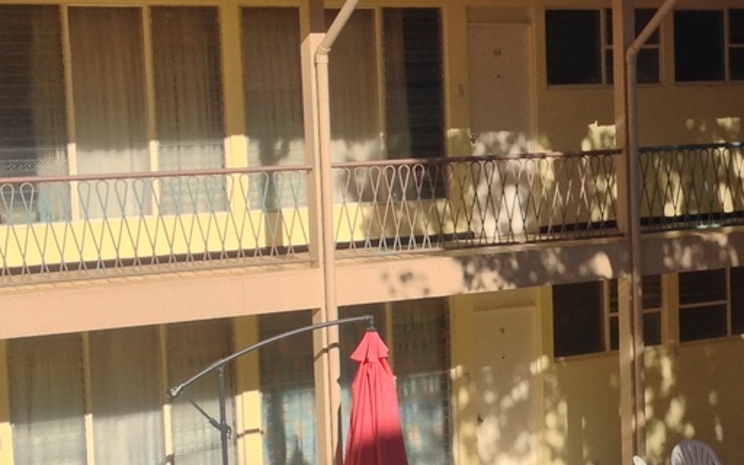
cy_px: 349
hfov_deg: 17.7
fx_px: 2352
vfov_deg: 11.3
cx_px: 658
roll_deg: +1.6
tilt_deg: -9.9
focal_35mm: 116
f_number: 2.4
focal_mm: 4.28
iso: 50
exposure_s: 1/1534
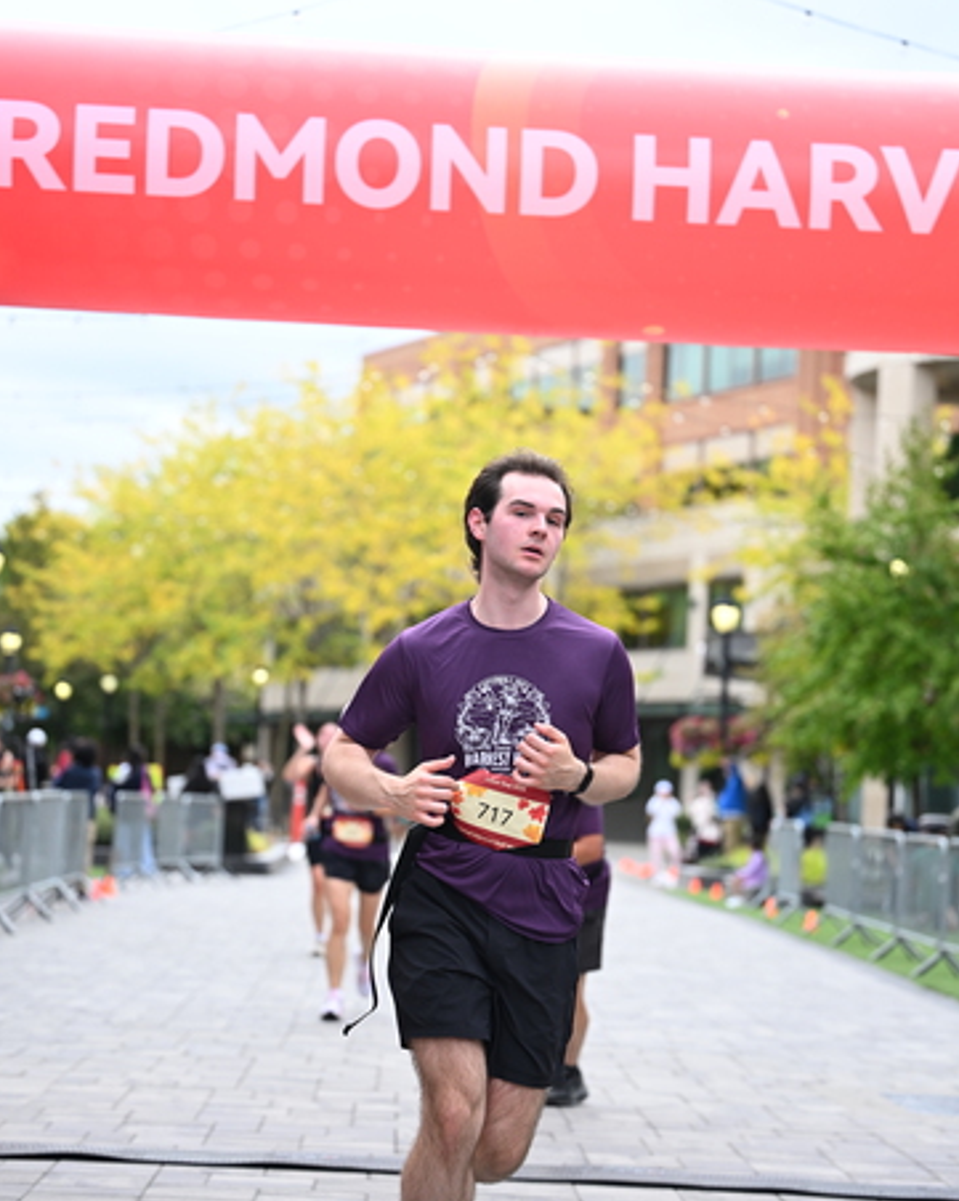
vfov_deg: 21.7
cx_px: 474
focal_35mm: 88
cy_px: 654
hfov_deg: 17.4
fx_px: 3125
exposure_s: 1/2000
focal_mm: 77
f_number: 2.8
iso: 640
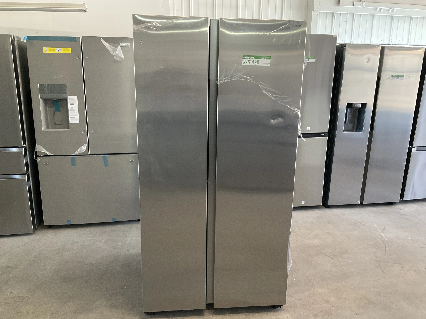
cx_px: 213
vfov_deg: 48.2
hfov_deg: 61.7
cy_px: 160
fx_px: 357
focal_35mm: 29
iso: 160
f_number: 1.8
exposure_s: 1/60
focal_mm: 3
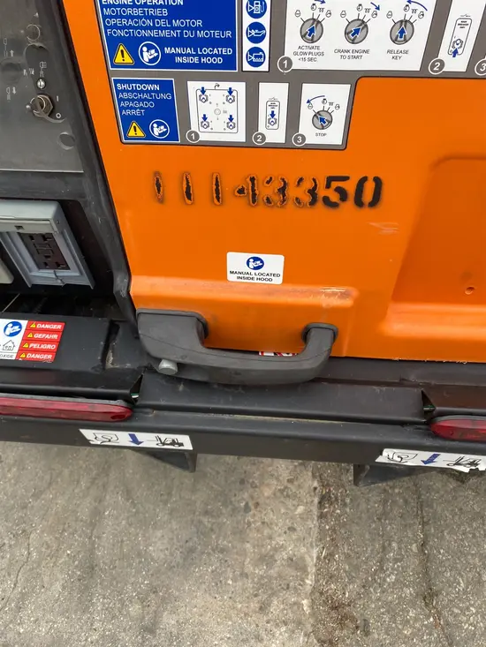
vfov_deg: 67.3
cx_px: 243
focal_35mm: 26
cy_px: 324
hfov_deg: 53.1
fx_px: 487
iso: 32
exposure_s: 1/404
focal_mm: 4.25
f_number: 1.8
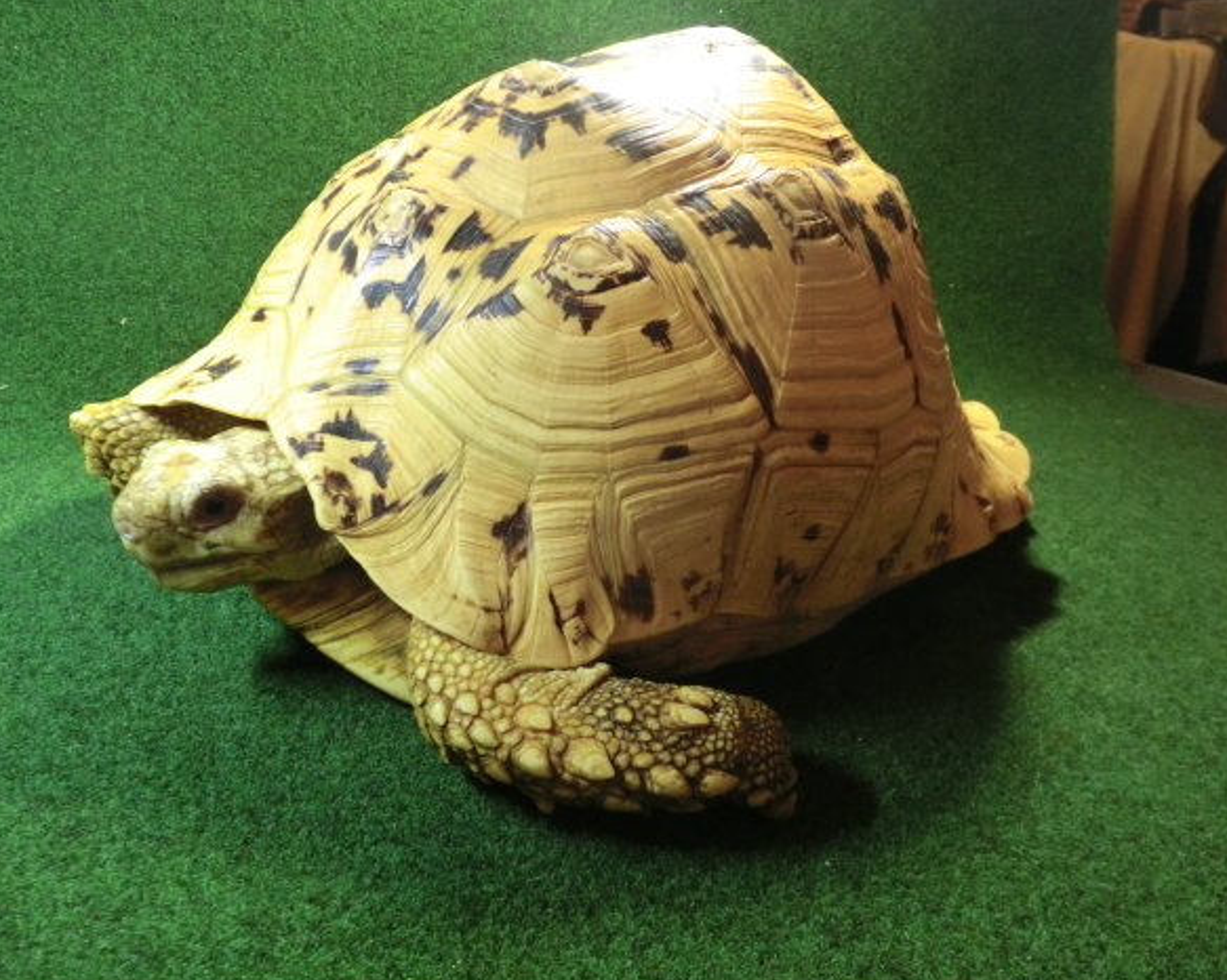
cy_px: 501
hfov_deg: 58.7
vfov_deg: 48.5
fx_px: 1089
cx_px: 572
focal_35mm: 30
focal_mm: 5
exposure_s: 1/60
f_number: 3
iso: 500
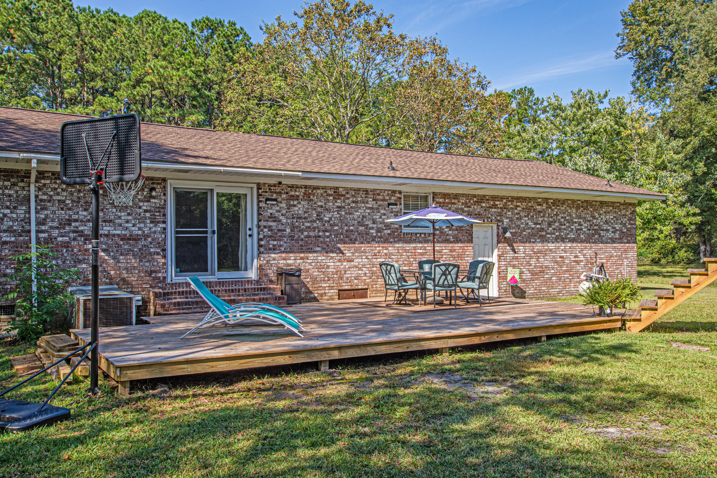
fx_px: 448
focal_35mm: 22
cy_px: 239
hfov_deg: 77.3
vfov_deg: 56.1
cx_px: 358
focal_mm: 15
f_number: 10
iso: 320
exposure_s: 1/250
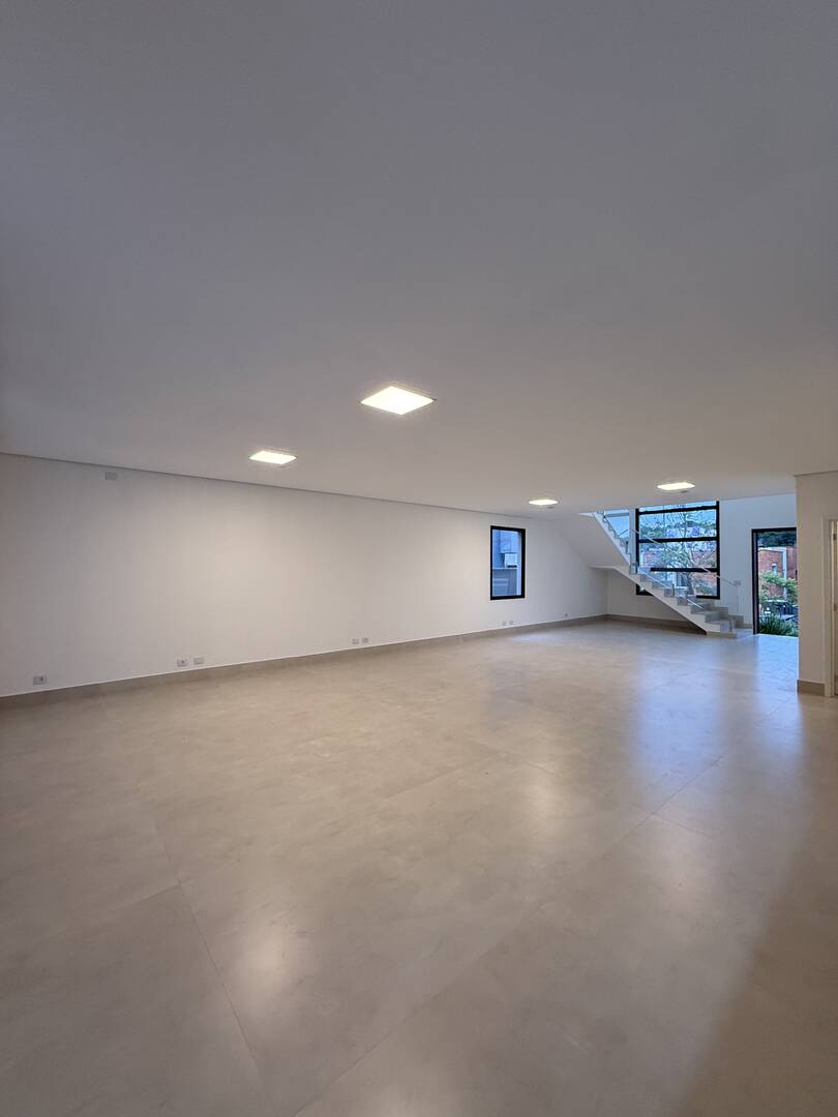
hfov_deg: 85.7
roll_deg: -1.7
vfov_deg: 102.1
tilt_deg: +2.1
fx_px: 452
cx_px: 419
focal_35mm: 14
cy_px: 558
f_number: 2.2
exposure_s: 1/120
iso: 200
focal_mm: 2.22
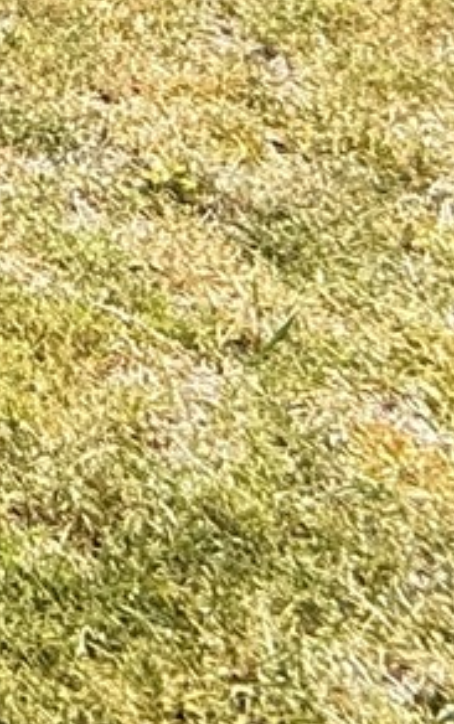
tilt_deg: -1.3
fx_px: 2055
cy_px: -749
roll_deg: -2.4
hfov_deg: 8.4
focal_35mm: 104
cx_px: -1231
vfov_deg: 15.6
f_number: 2.2
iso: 64
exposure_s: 1/651
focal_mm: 2.22
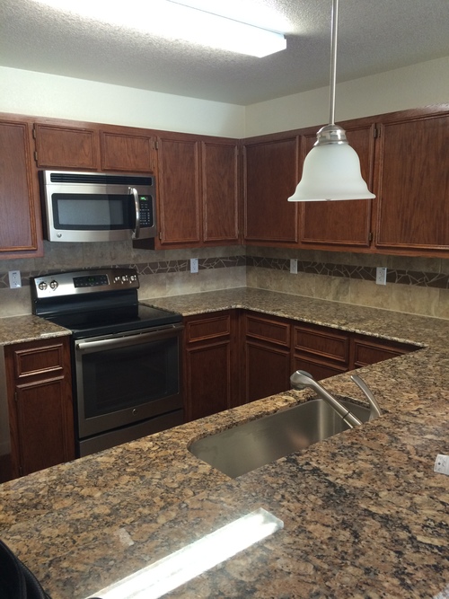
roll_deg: +1.7
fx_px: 502
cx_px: 224
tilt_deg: -8.4
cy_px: 300
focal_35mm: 29
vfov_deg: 61.7
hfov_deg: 48.2
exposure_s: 1/30
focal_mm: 4.15
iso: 125
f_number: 2.2
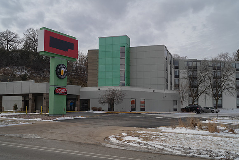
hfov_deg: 45.9
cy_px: 80
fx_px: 282
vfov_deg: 31.6
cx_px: 117
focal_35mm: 43
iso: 200
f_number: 4
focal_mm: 40
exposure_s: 1/2000
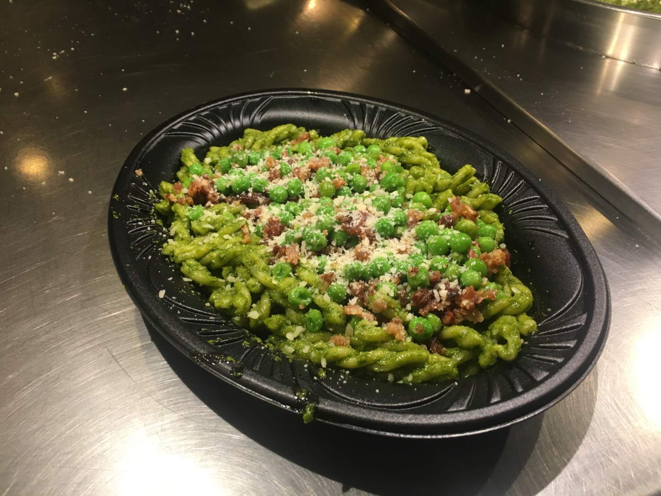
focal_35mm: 29
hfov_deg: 61.7
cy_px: 248
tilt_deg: -41.5
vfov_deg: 48.2
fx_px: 554
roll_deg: +3.0
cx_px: 330
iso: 80
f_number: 2.2
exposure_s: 1/30
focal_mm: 4.15
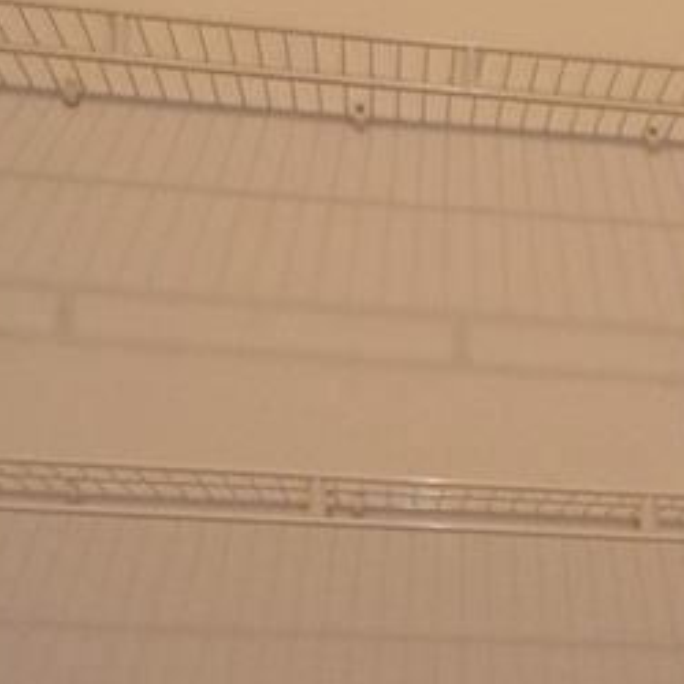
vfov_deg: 16.2
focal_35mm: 102
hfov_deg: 15.9
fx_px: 2280
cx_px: 982
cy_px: 884
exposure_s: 1/34
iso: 200
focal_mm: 4.3
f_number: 3
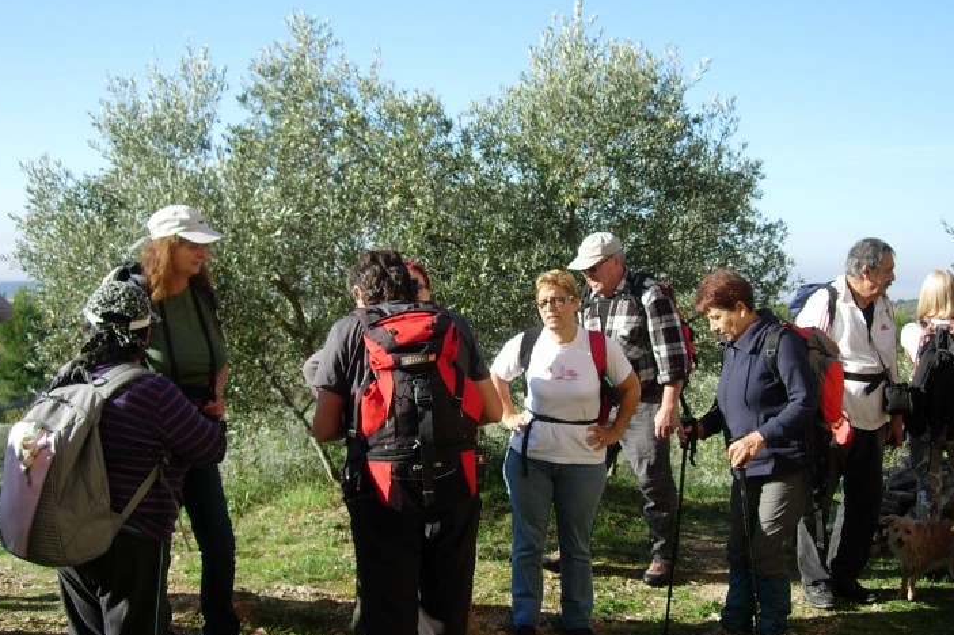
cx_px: 522
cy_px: 335
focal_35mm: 45
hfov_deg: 43.6
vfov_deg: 29.8
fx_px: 1192
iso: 64
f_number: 2.8
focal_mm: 7.8
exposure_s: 1/790
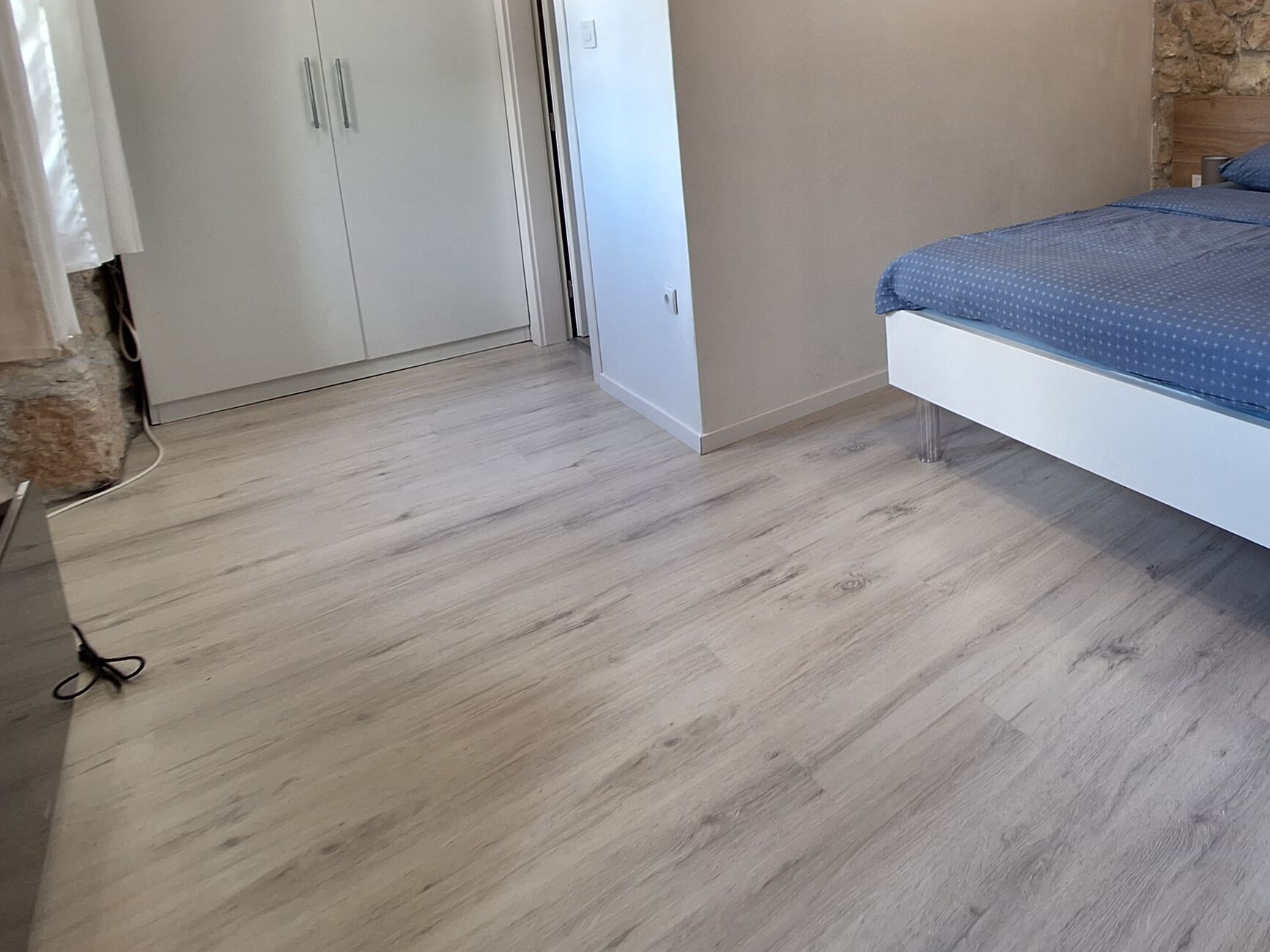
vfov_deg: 58.9
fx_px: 771
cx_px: 1008
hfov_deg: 71.4
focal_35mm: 21
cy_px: 199
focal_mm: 1.74
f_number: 2.2
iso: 80
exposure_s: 1/50
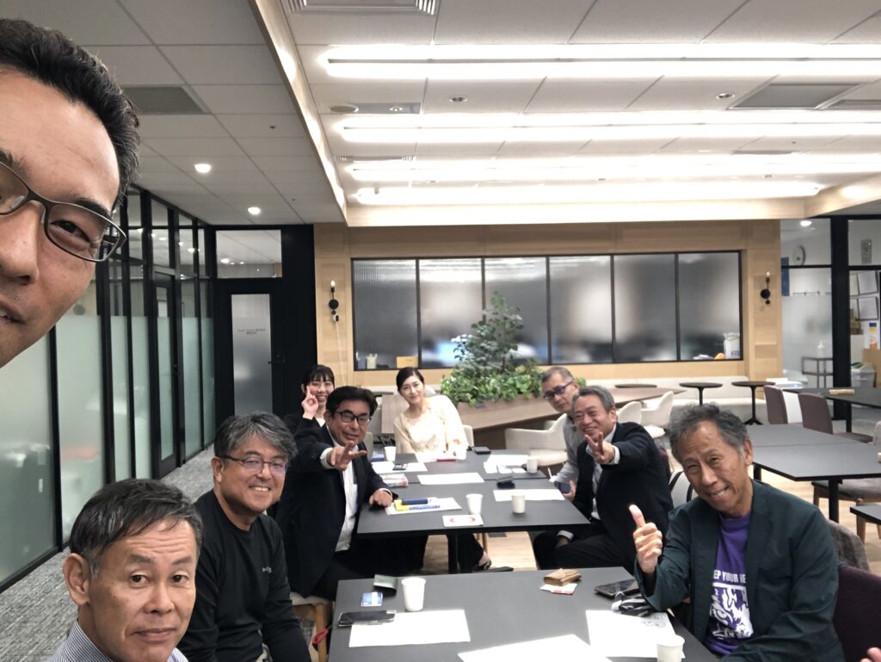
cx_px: 440
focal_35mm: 32
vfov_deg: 44.2
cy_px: 331
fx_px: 815
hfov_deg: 56.8
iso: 200
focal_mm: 2.87
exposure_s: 1/59
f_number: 2.2
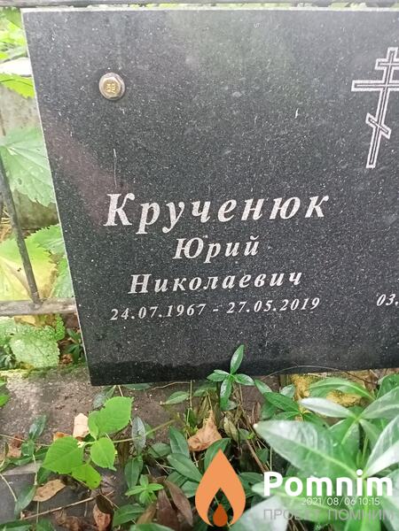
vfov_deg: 63.4
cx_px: 200
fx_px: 430
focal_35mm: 28
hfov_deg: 49.7
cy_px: 266
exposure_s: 1/33.3
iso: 444
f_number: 1.8
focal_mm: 4.05
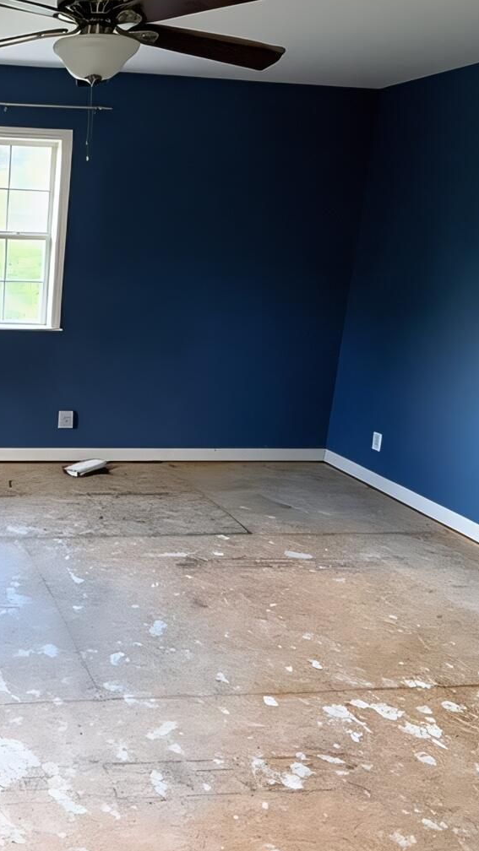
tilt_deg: -10.1
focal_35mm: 31
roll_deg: -2.6
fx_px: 700
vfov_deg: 62.3
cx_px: -49
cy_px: 357
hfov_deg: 33.0
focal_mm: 2.22
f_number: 2.2
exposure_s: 1/122
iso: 50
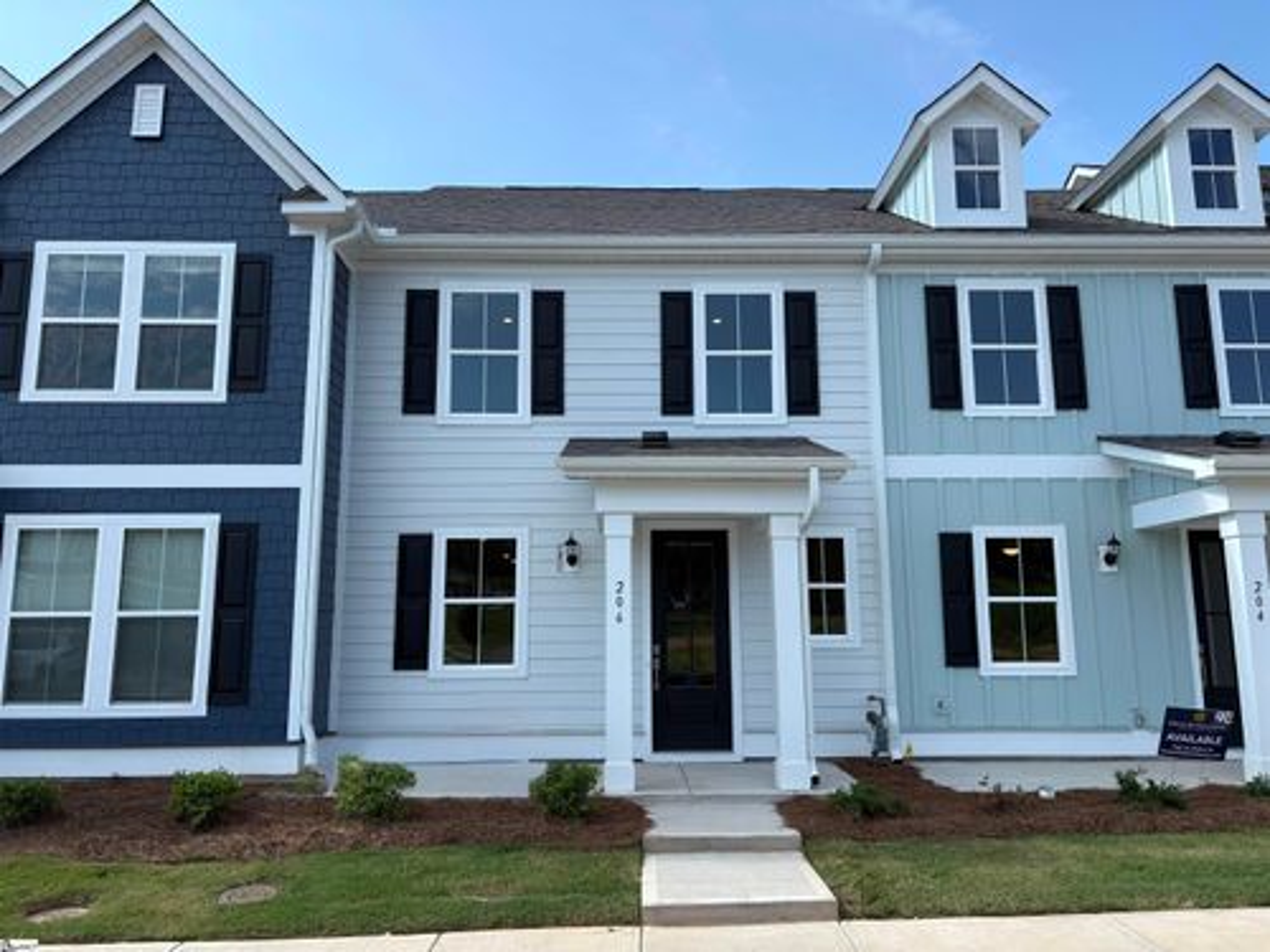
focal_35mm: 26
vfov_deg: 53.1
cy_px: 476
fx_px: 954
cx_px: 635
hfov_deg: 67.3
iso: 50
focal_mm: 5.96
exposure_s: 1/1953
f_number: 1.6
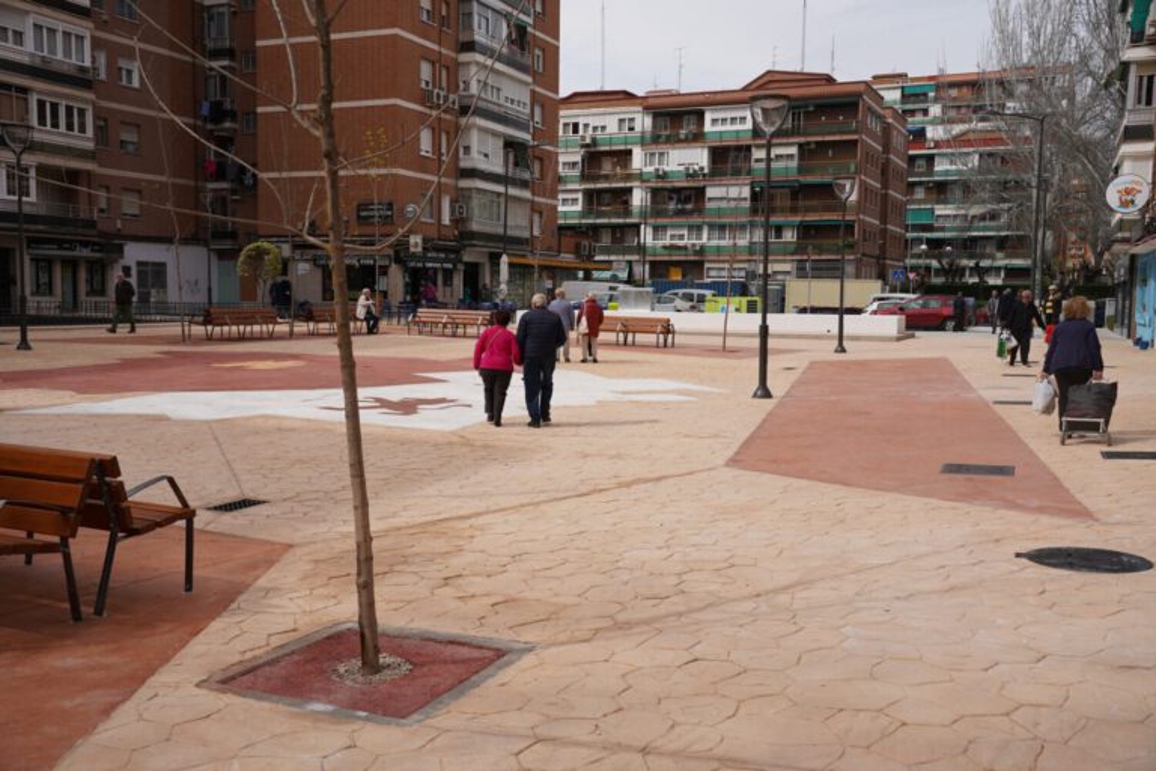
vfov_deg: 38.9
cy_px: 386
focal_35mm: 34
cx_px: 578
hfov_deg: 55.8
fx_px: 1092
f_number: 4.5
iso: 100
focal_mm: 34
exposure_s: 1/1000
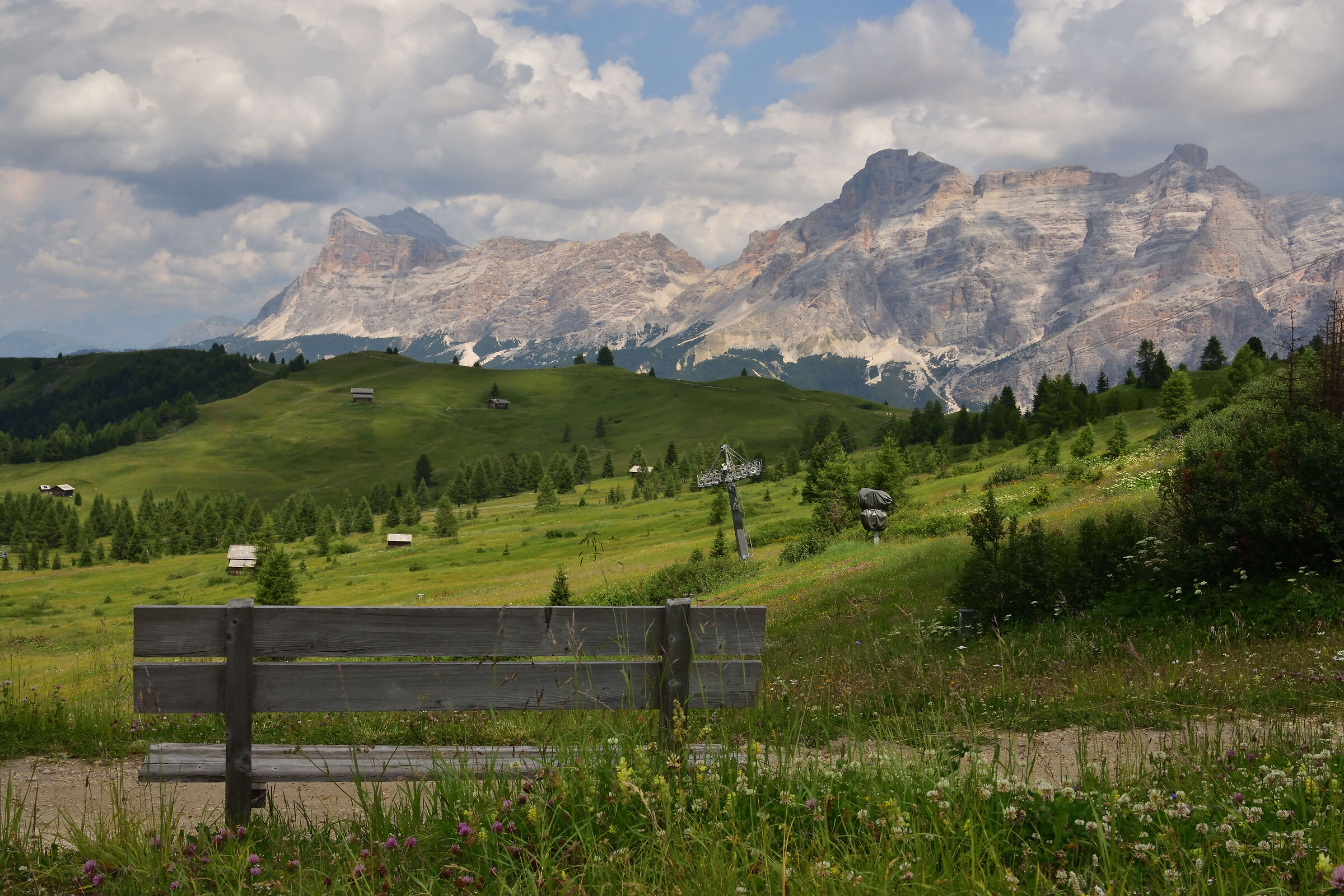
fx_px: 1568
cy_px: 448
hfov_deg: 46.4
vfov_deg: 31.9
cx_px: 672
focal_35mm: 42
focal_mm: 28
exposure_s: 1/200
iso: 200
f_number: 13
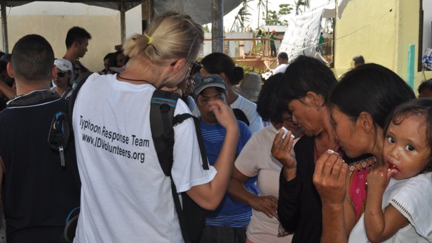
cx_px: 213
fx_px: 550
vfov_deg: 24.9
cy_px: 122
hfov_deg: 42.9
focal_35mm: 48
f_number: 10
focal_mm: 30
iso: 200
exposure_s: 1/200
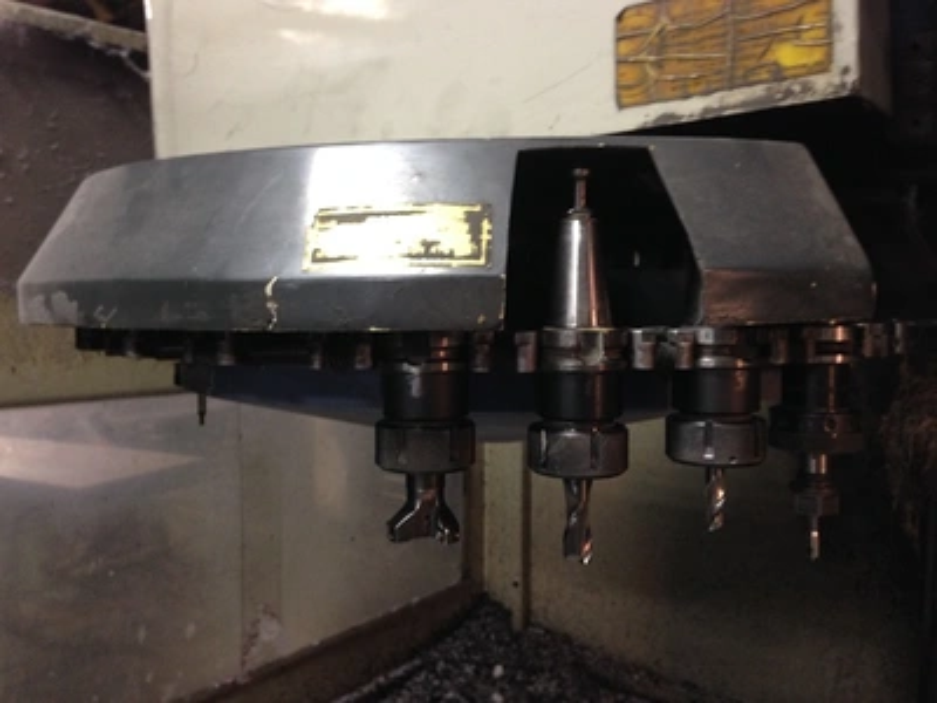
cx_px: 468
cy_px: 352
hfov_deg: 55.4
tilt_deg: -3.5
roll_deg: +0.3
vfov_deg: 42.9
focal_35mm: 33
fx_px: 893
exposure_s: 1/20
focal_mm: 4.12
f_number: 2.4
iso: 125
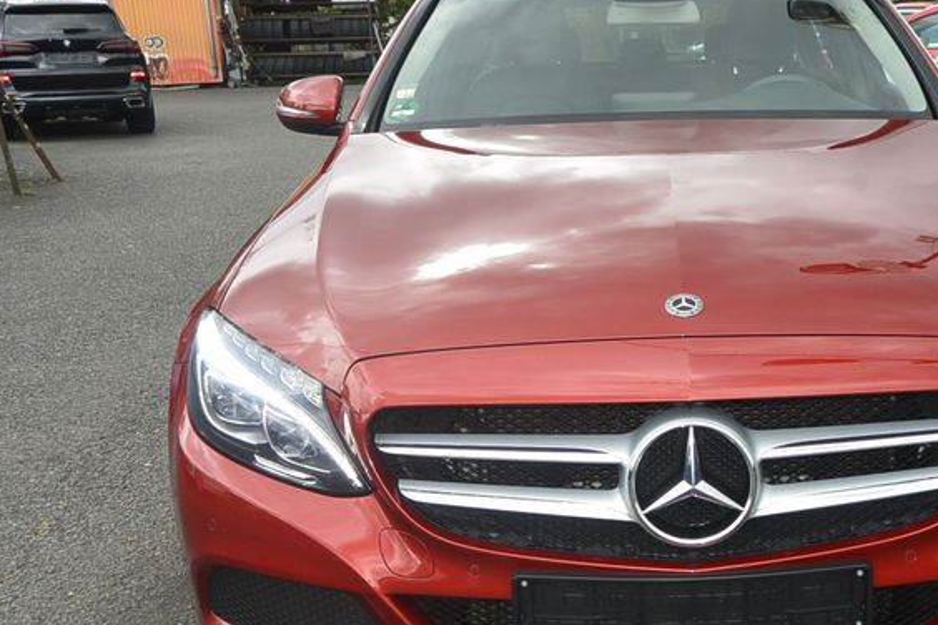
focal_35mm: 49
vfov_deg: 27.4
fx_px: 1277
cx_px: 680
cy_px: 396
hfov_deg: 39.5
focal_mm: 10
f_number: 4
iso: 160
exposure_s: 1/200
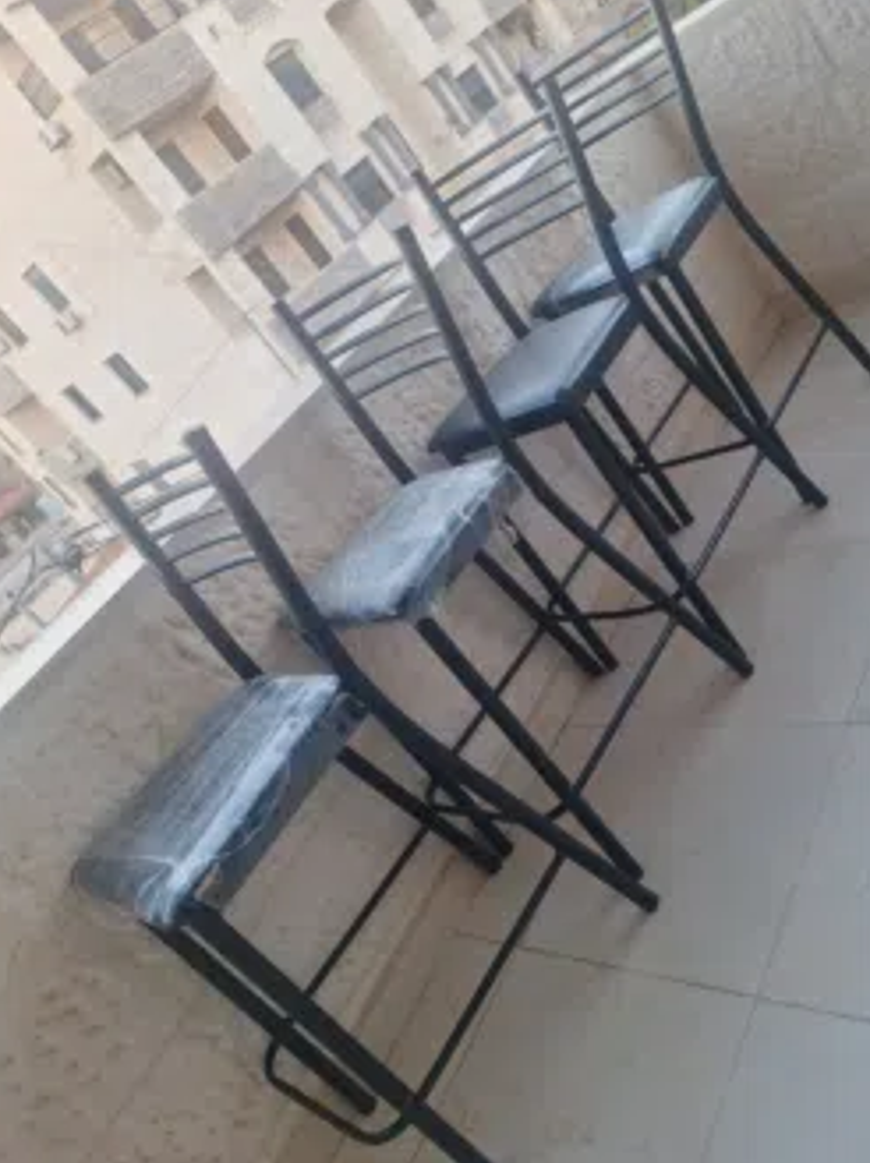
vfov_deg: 63.4
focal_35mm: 28
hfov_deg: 49.6
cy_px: 544
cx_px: 481
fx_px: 940
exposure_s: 1/100
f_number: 1.8
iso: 50
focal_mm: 5.54
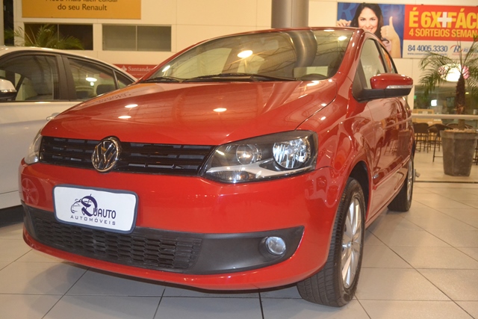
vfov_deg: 40.0
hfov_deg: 57.2
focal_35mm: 33
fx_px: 438
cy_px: 160
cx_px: 239
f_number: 4
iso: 3200
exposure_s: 1/60
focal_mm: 22
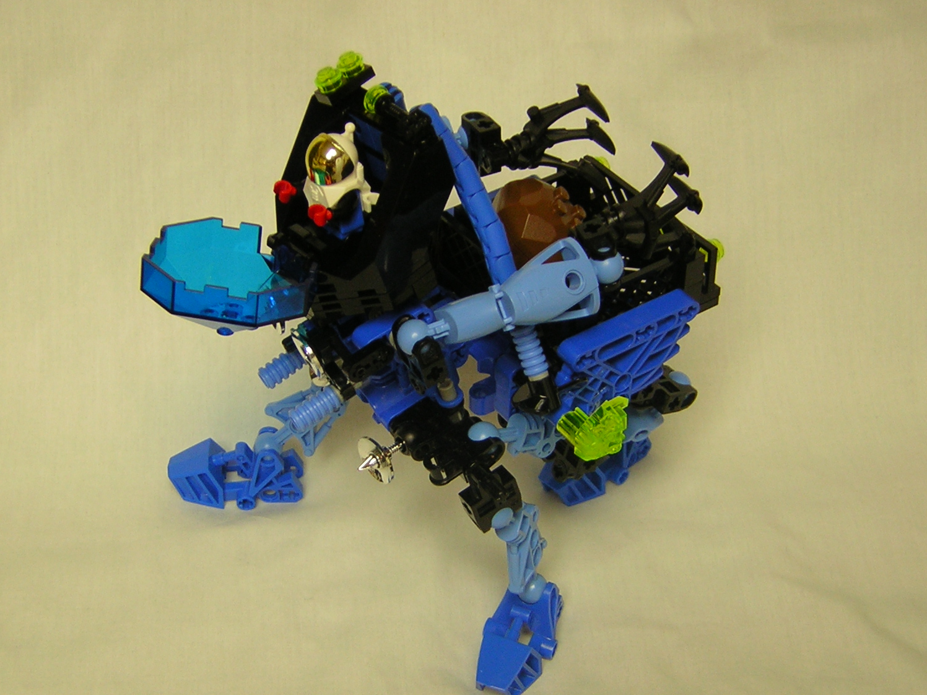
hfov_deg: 31.2
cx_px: 470
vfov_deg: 23.7
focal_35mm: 62
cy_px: 363
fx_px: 1660
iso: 50
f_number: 3.3
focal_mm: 7.6
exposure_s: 1/5.9
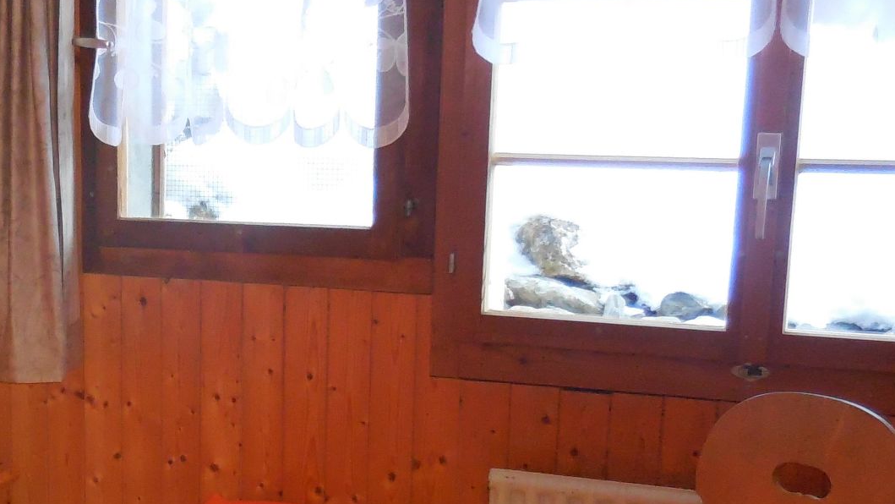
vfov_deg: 20.2
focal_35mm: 59
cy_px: 374
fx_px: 1400
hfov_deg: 34.3
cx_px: 175
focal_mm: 5
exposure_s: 1/25
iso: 800
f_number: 3.5
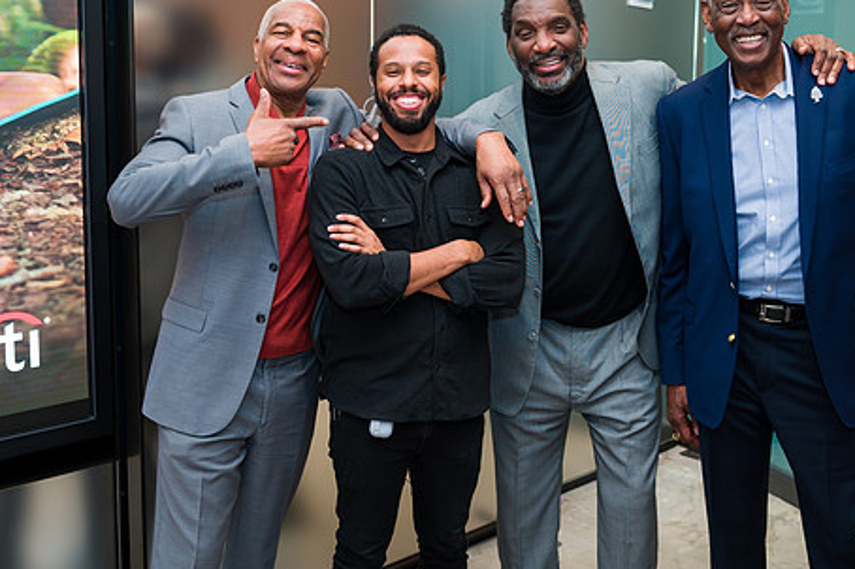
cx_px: 490
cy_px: 211
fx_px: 1092
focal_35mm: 46
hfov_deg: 42.7
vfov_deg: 29.1
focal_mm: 36
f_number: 4
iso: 800
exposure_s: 1/200
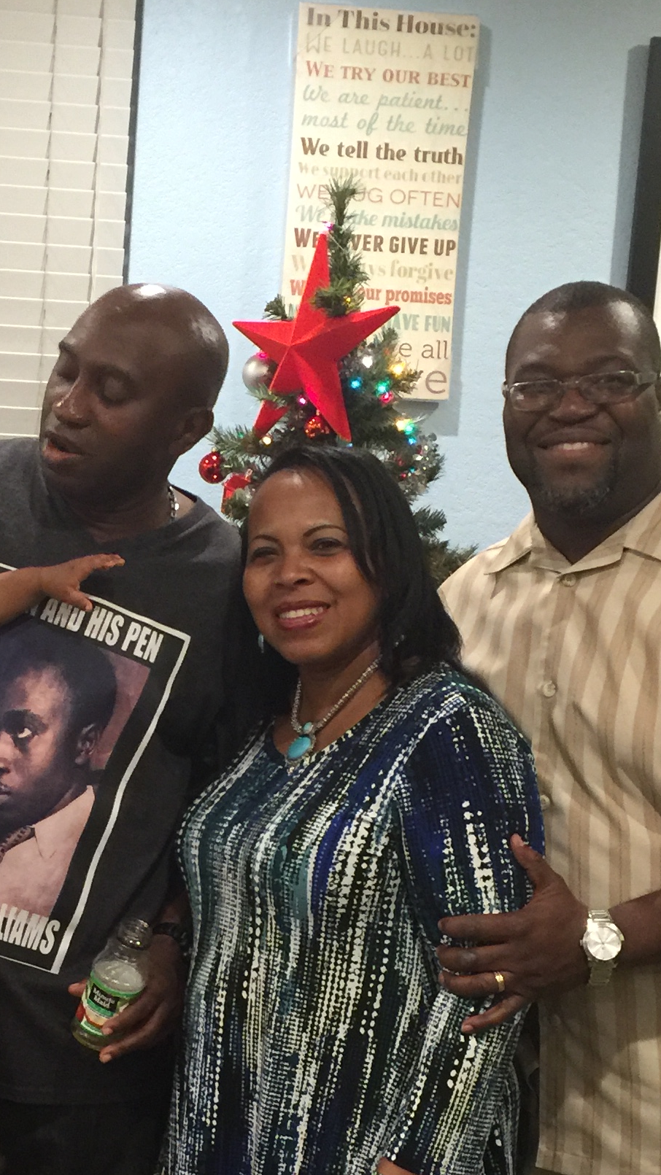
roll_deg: -3.0
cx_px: 139
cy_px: 831
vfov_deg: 32.4
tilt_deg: -9.2
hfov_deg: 18.7
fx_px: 1995
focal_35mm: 64
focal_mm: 4.15
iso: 125
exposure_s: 1/15
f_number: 2.2
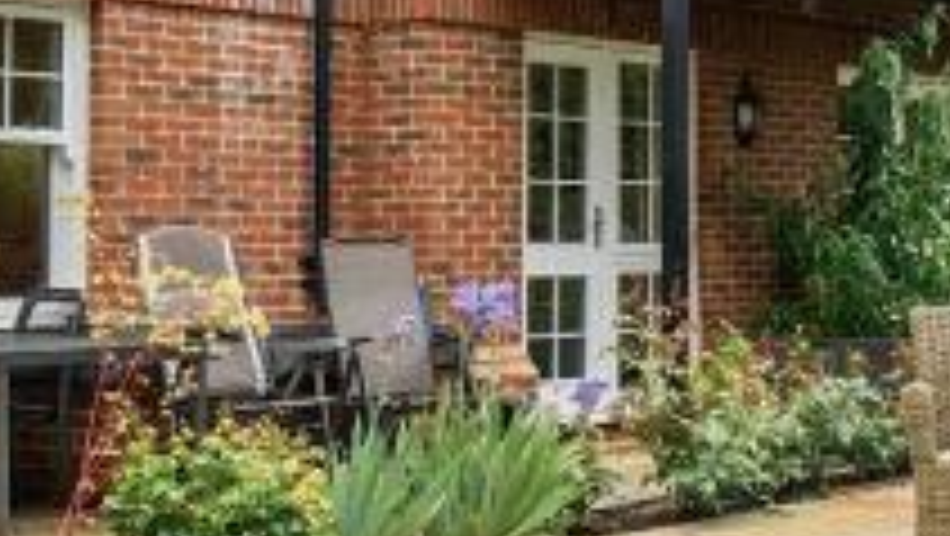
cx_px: 982
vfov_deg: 14.2
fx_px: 2143
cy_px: 115
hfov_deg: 23.8
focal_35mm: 85
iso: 400
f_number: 4
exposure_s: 1/400
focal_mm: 24
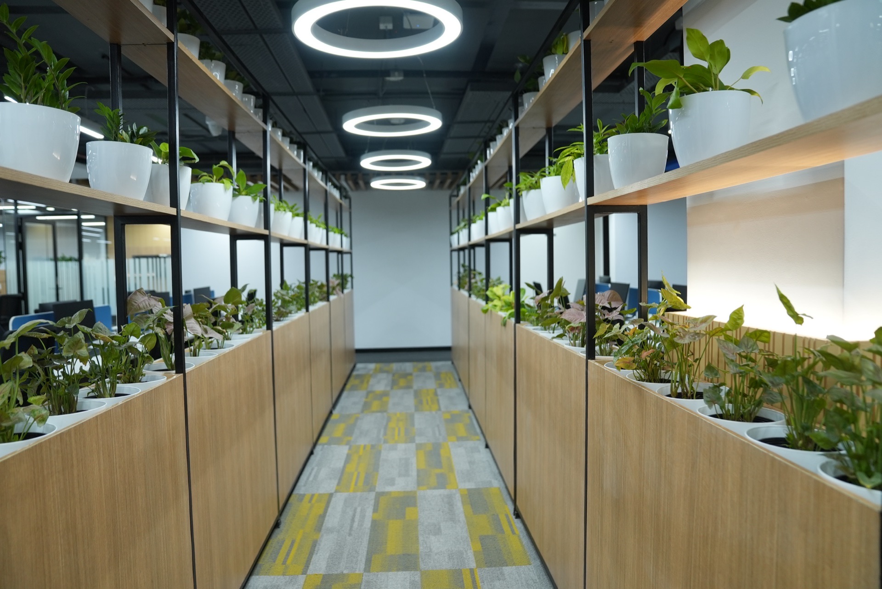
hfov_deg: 73.7
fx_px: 588
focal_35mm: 24
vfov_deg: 53.2
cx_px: 441
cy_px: 294
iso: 800
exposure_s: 1/200
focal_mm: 24
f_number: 2.8
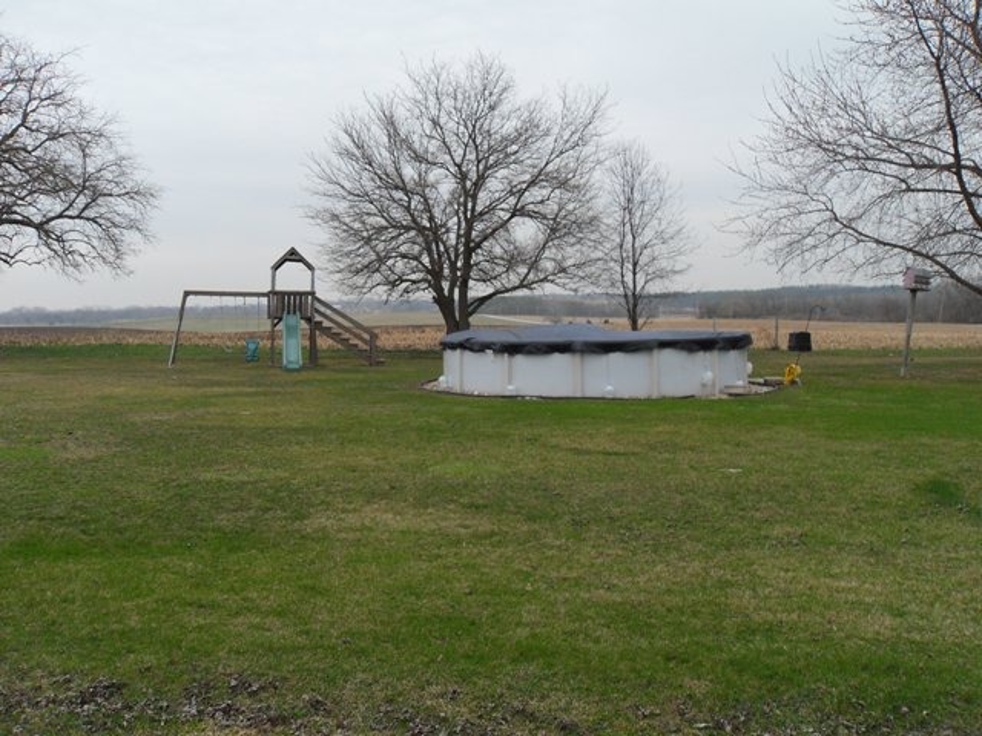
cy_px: 368
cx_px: 491
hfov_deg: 52.6
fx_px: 993
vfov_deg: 40.7
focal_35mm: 35
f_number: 3.5
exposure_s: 1/350
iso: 80
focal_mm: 6.3
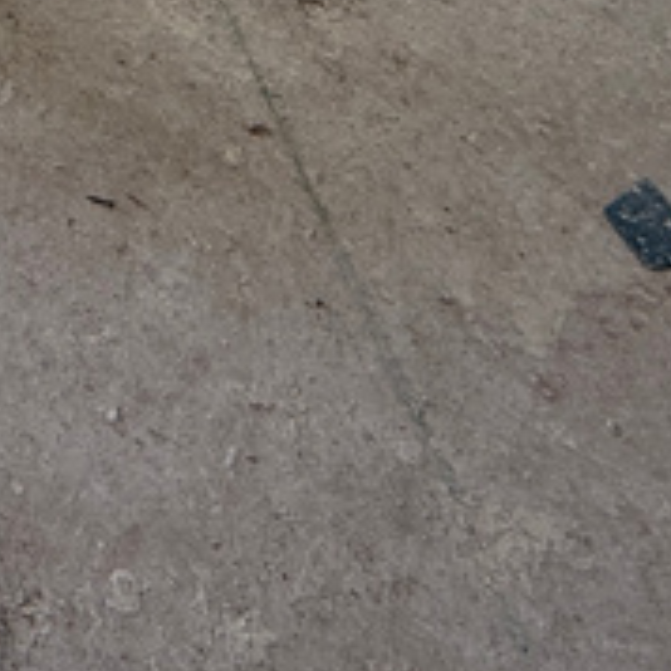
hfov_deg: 21.0
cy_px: -724
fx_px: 1557
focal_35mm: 71
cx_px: -302
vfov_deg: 16.9
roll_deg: +0.4
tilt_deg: -14.4
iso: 64
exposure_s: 1/197
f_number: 2.2
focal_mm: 2.22
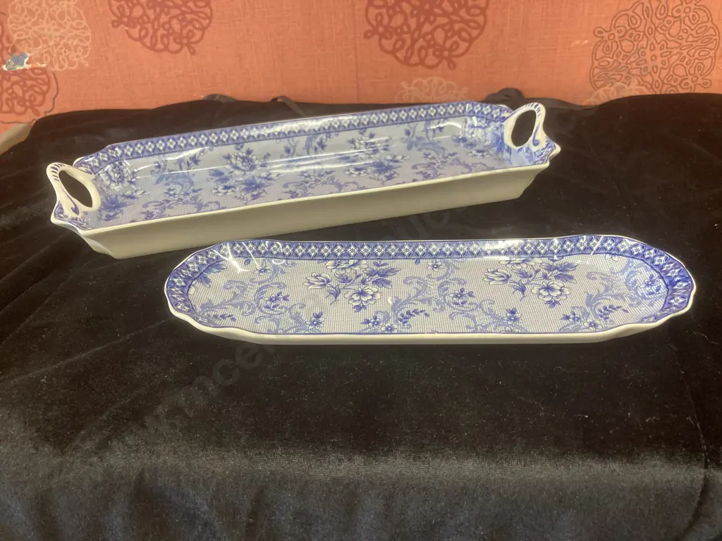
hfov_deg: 63.4
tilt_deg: -32.7
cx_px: 361
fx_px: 584
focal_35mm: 28
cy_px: 270
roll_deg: +2.3
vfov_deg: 49.7
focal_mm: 3.99
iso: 125
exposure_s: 1/50
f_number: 1.8
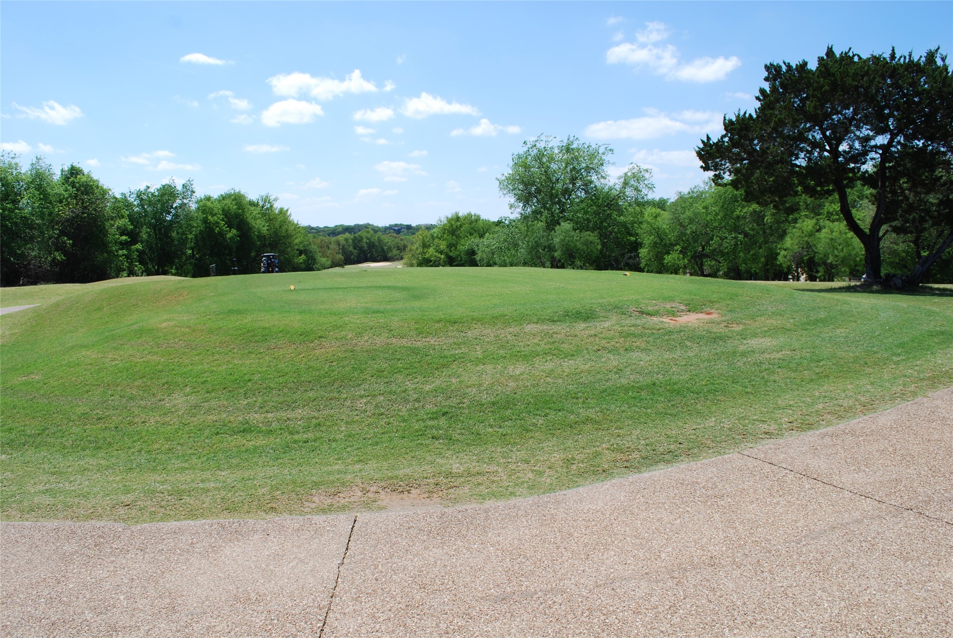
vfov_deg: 48.0
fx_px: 716
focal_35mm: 27
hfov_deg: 67.3
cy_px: 319
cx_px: 476
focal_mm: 18
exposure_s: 1/250
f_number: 8
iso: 100
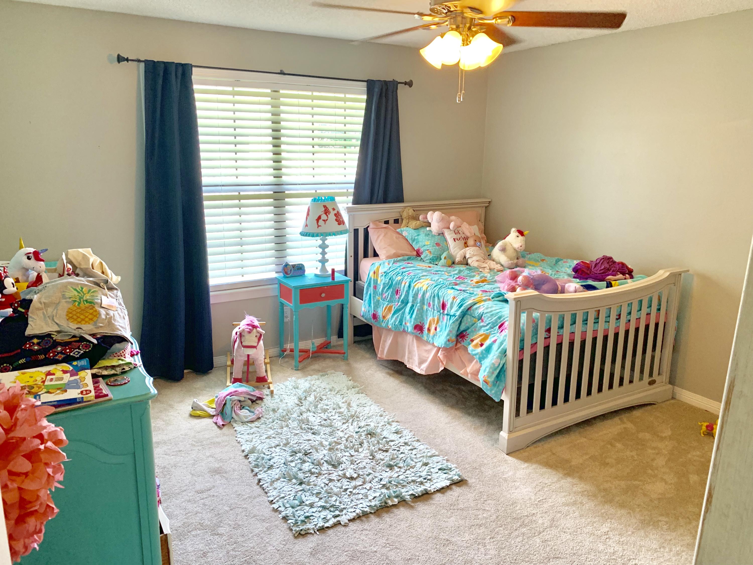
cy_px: 282
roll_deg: -1.1
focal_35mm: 26
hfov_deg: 67.3
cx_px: 376
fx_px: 566
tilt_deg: -11.8
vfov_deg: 53.1
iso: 125
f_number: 1.8
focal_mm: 4.25
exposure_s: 1/60
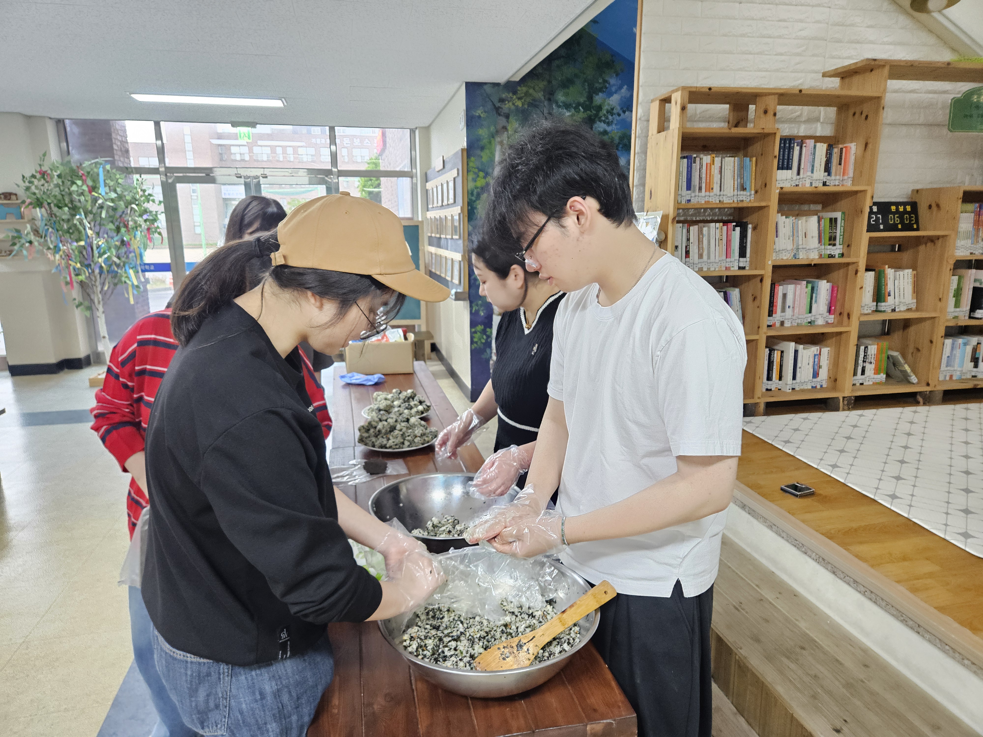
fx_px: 653
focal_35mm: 23
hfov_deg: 73.9
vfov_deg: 58.9
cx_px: 492
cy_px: 368
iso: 640
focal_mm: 5.4
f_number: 1.8
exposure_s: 1/60
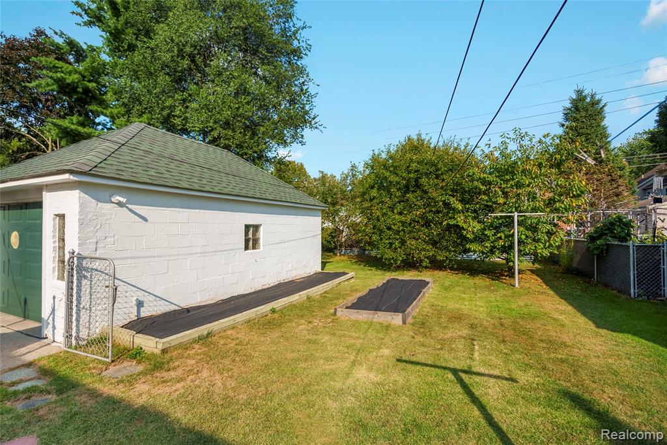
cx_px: 334
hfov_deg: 96.7
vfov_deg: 73.8
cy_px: 222
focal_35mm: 16
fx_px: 296
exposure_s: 1/1000
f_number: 4
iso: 100
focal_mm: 16
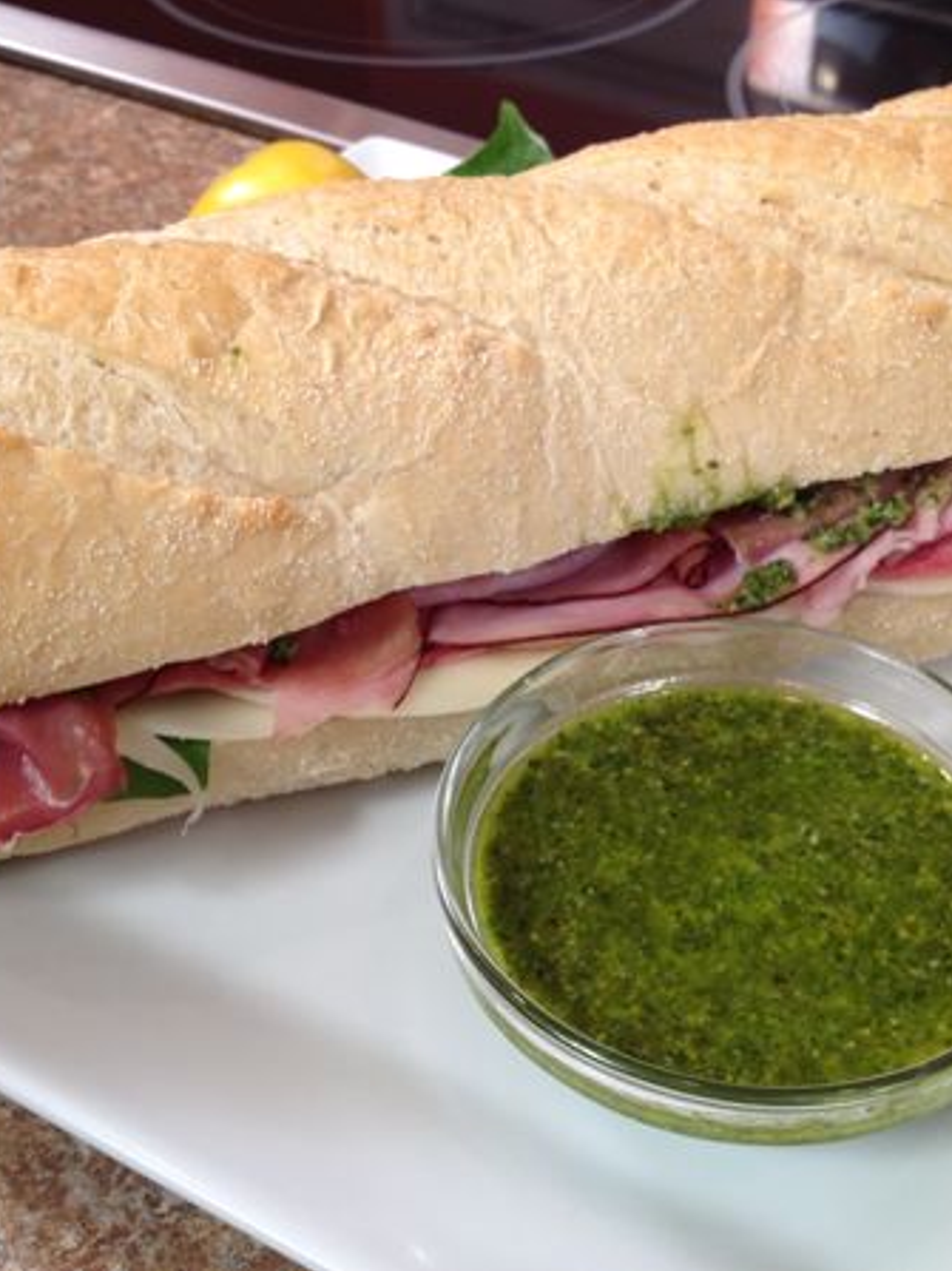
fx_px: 1724
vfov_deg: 40.4
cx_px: 585
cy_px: 634
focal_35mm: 47
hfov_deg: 30.8
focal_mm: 4.28
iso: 64
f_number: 2.4
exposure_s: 1/30
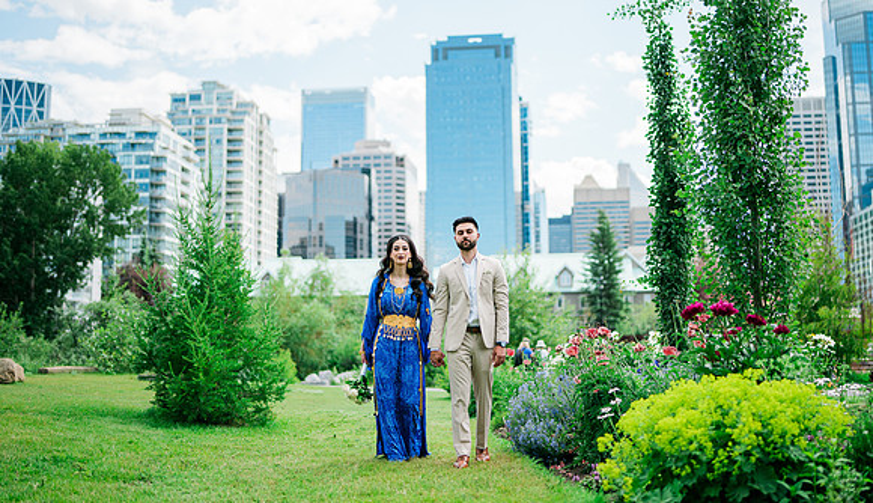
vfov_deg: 30.0
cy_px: 227
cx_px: 482
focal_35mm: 40
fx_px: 937
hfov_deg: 49.9
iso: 125
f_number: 1.2
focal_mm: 35
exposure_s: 1/4000
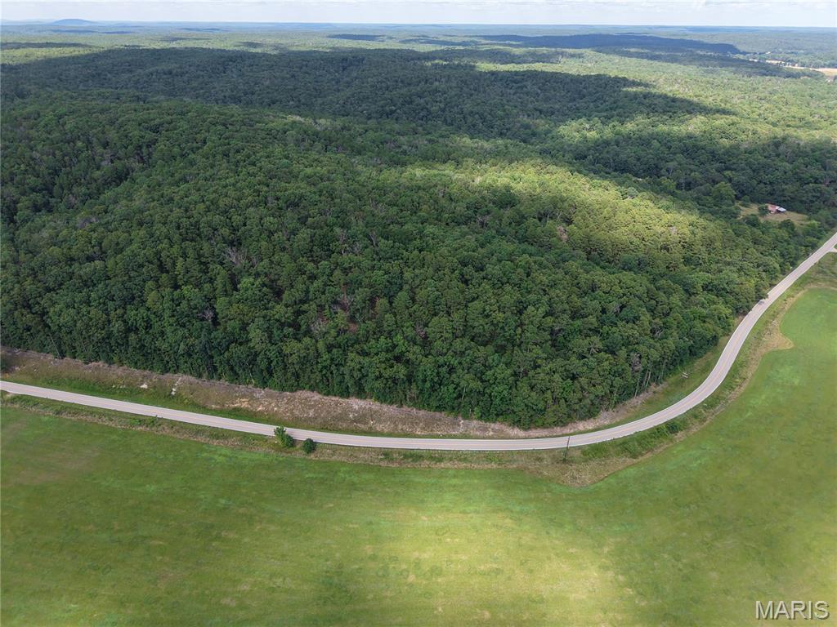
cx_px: 418
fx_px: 580
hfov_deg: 71.6
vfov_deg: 56.8
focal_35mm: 24
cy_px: 314
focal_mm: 8.67
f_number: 1.8
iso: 100
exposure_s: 1/800
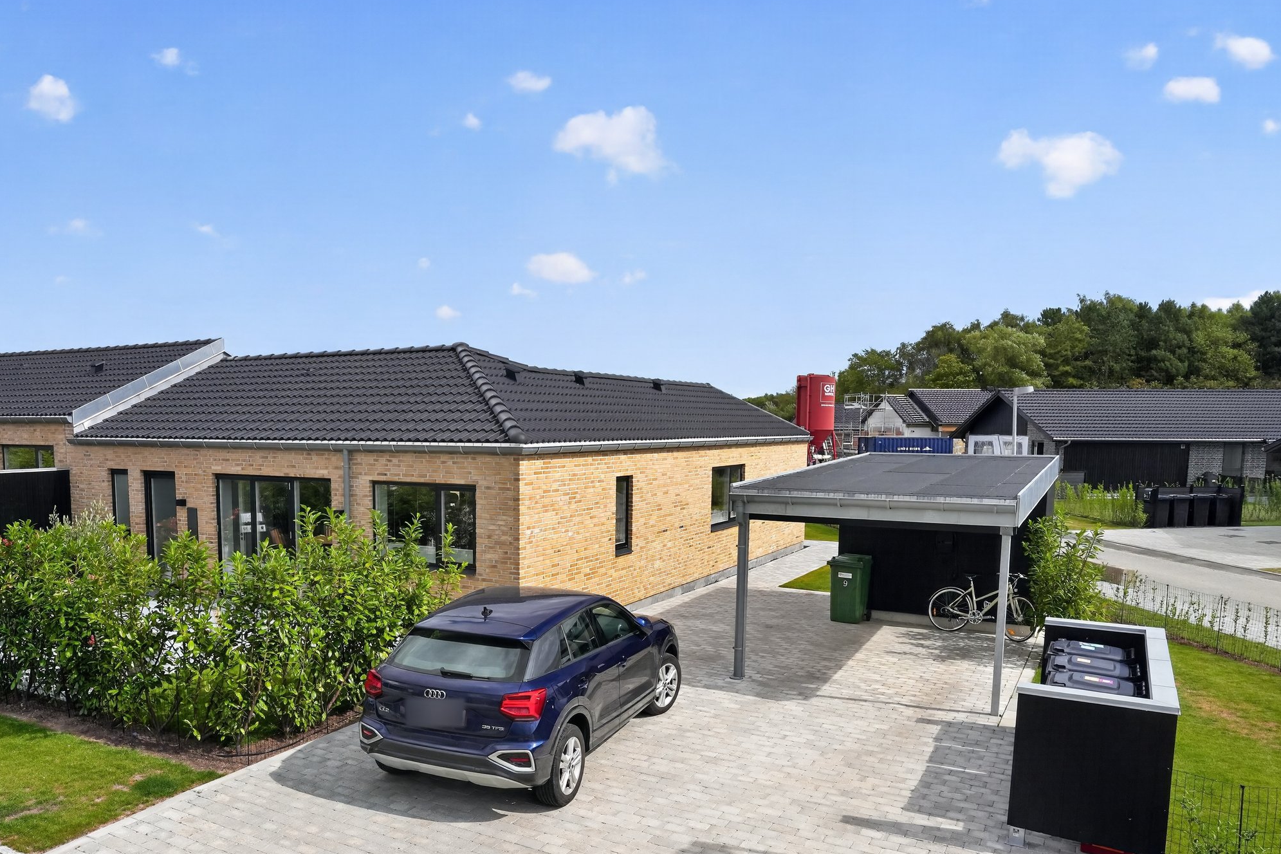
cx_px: 524
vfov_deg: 47.4
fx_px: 961
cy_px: 539
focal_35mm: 27
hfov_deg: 66.8
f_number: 8
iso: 400
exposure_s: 1/800
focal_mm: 21
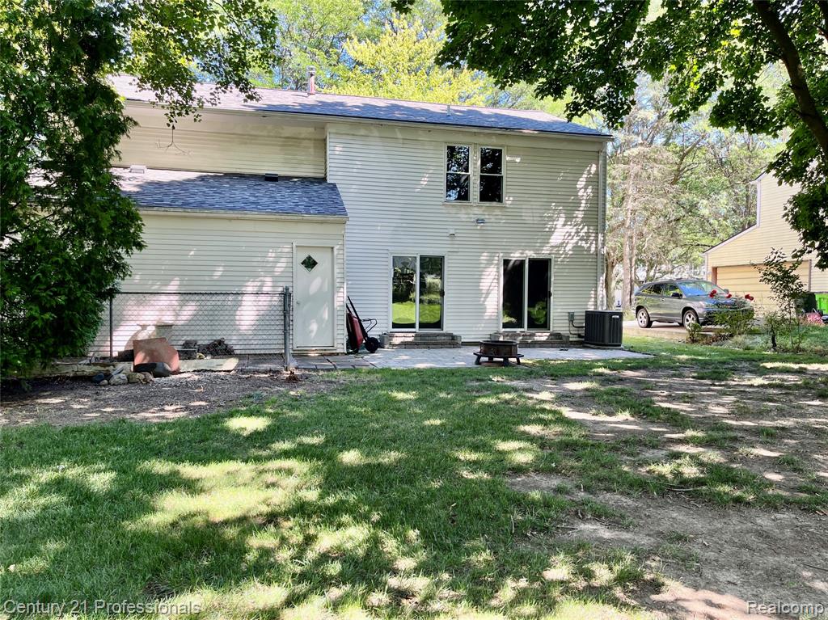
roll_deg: +0.6
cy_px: 310
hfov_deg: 67.3
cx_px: 414
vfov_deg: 53.0
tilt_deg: -2.1
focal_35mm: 26
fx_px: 622
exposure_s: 1/142
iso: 40
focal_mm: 5.1
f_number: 1.6
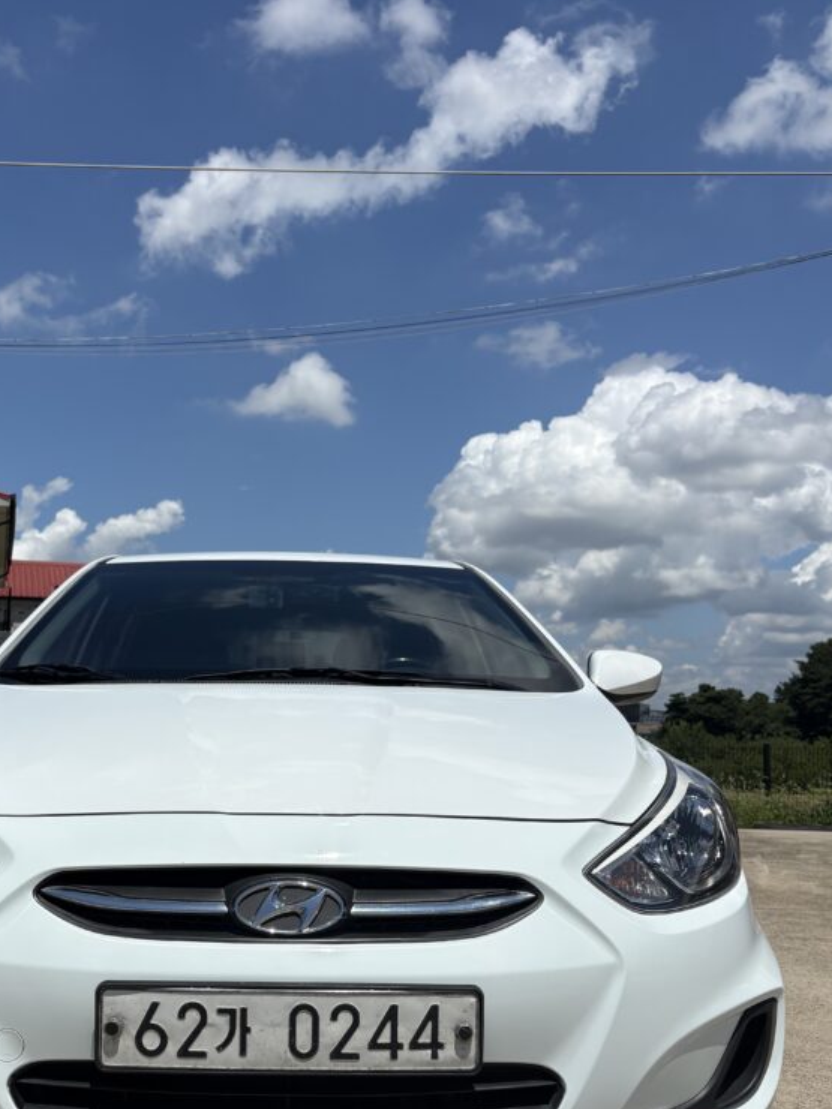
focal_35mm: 36
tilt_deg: +3.7
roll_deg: -1.0
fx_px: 1154
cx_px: 280
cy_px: 670
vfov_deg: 51.0
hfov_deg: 39.2
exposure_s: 1/10101
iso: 50
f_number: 1.6
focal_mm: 5.96
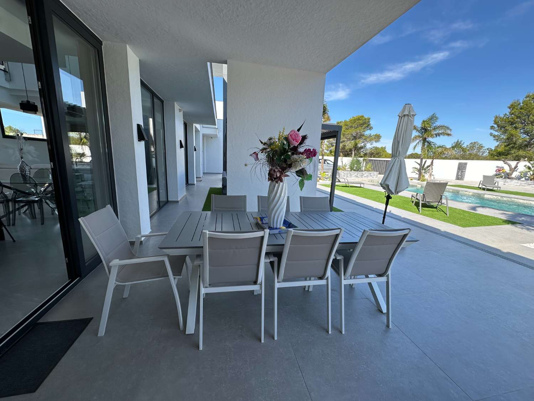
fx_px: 216
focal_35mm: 14
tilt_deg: -11.8
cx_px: 267
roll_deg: -2.1
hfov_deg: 102.1
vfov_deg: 85.7
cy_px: 200
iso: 40
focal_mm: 2.22
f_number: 2.2
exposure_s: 1/587
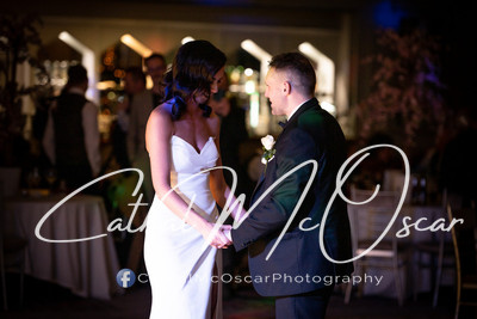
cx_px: 238
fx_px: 1657
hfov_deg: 16.4
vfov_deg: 11.0
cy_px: 160
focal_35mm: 125
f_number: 2.8
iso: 400
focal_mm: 125
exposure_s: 1/160
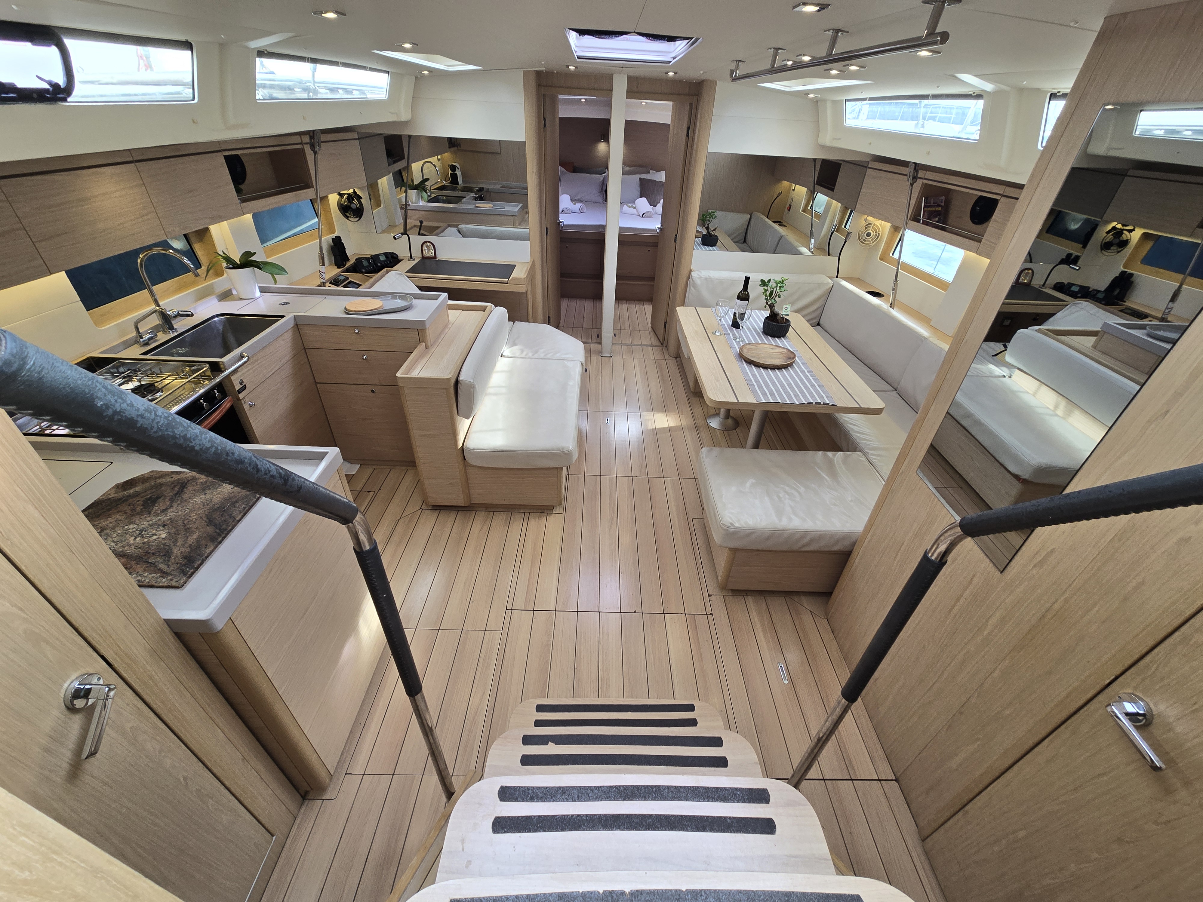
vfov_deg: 89.9
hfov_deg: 106.2
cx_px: 602
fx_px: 452
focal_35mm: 13
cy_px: 451
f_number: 2.2
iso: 64
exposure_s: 1/100
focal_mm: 2.2
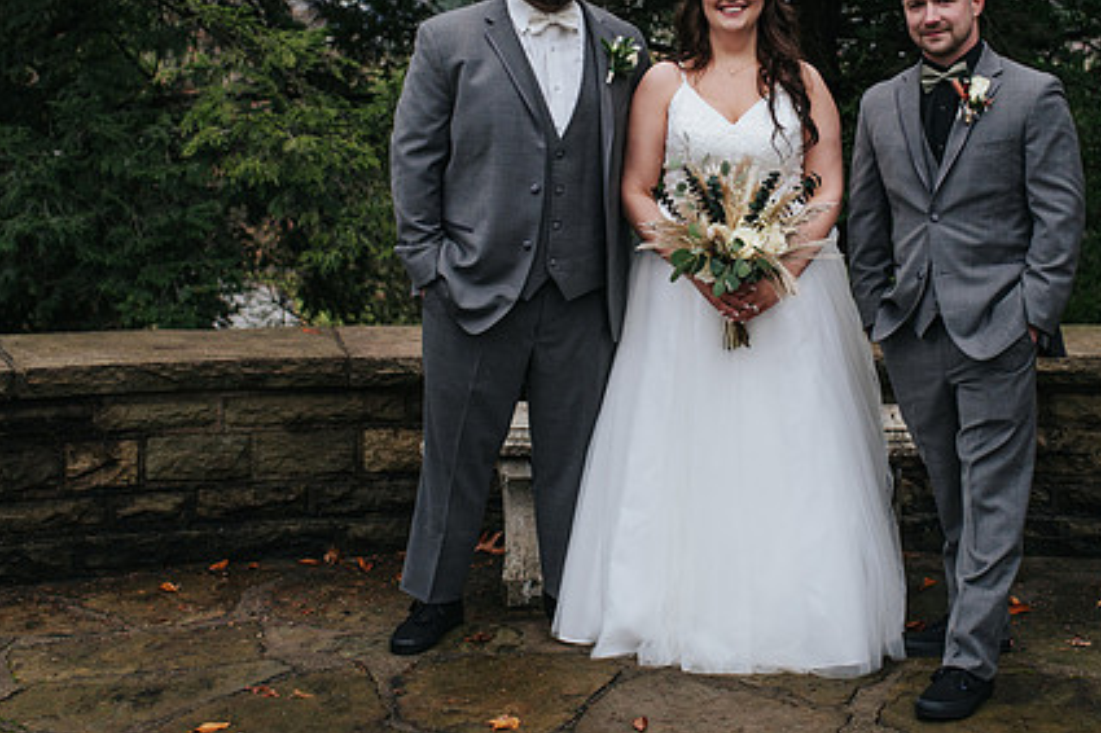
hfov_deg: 33.9
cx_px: 640
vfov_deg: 22.8
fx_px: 1804
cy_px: 189
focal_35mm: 59
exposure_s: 1/320
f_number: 3.2
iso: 800
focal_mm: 35
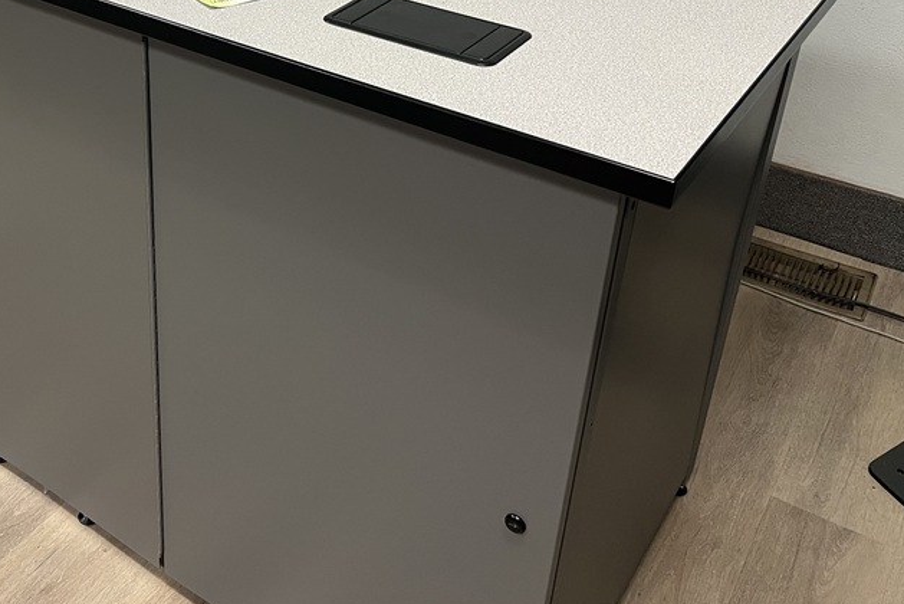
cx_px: 197
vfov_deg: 29.5
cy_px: 82
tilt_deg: -27.3
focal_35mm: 44
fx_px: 1105
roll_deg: -0.1
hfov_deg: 42.7
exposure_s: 1/60
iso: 125
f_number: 1.5
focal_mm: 5.7
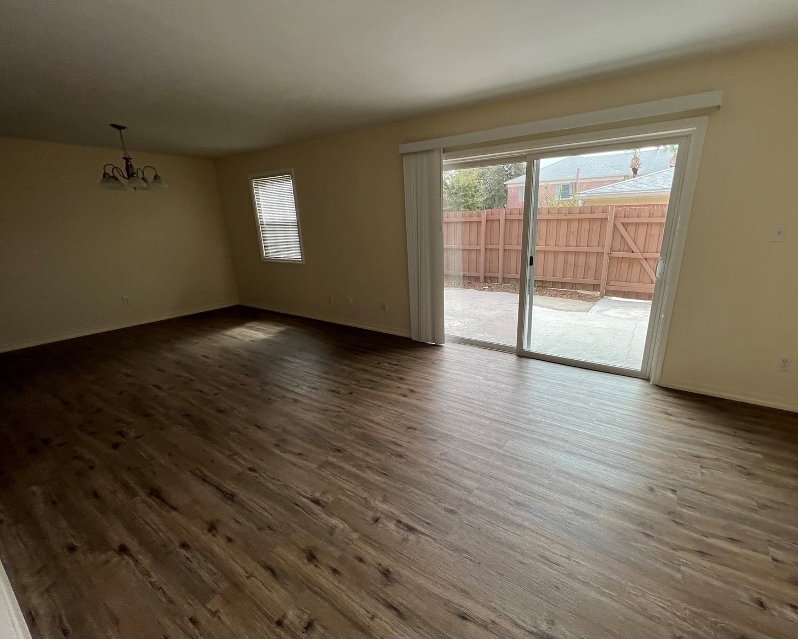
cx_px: 439
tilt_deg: -17.1
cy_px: 328
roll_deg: +0.9
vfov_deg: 88.0
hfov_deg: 100.4
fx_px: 331
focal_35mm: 14
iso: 32
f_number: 1.8
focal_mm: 1.57
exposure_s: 1/167
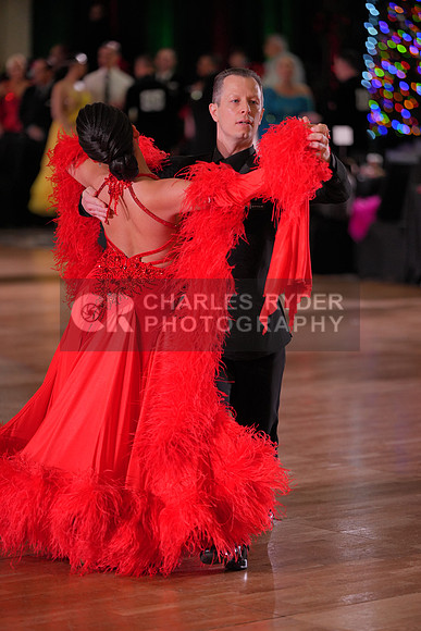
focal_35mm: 143
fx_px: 2507
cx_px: 210
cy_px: 316
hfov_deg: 9.6
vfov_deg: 14.3
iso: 1000
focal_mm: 143
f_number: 2.8
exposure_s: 1/500
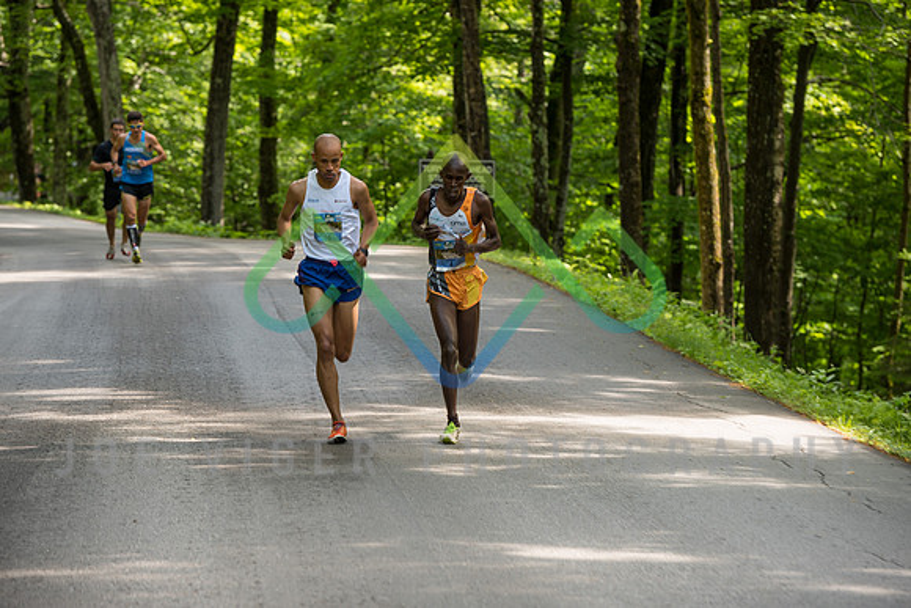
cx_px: 456
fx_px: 3923
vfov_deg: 8.9
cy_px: 304
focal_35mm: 155
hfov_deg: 13.2
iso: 200
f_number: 5.6
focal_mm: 155
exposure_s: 1/80
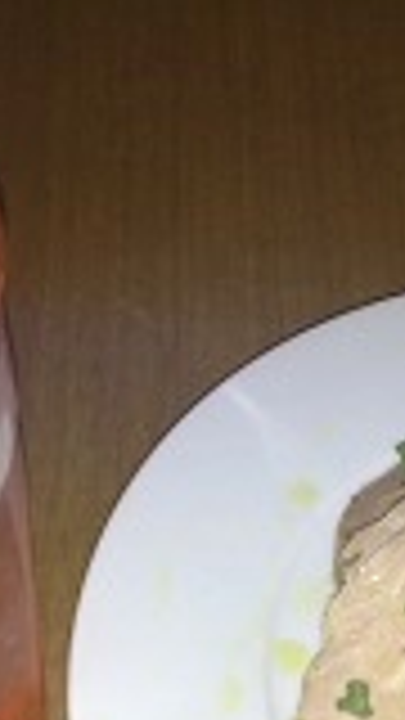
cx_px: 313
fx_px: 1470
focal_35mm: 77
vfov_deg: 27.0
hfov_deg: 15.6
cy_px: 572
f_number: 2.4
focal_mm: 4.13
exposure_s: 1/51
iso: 50
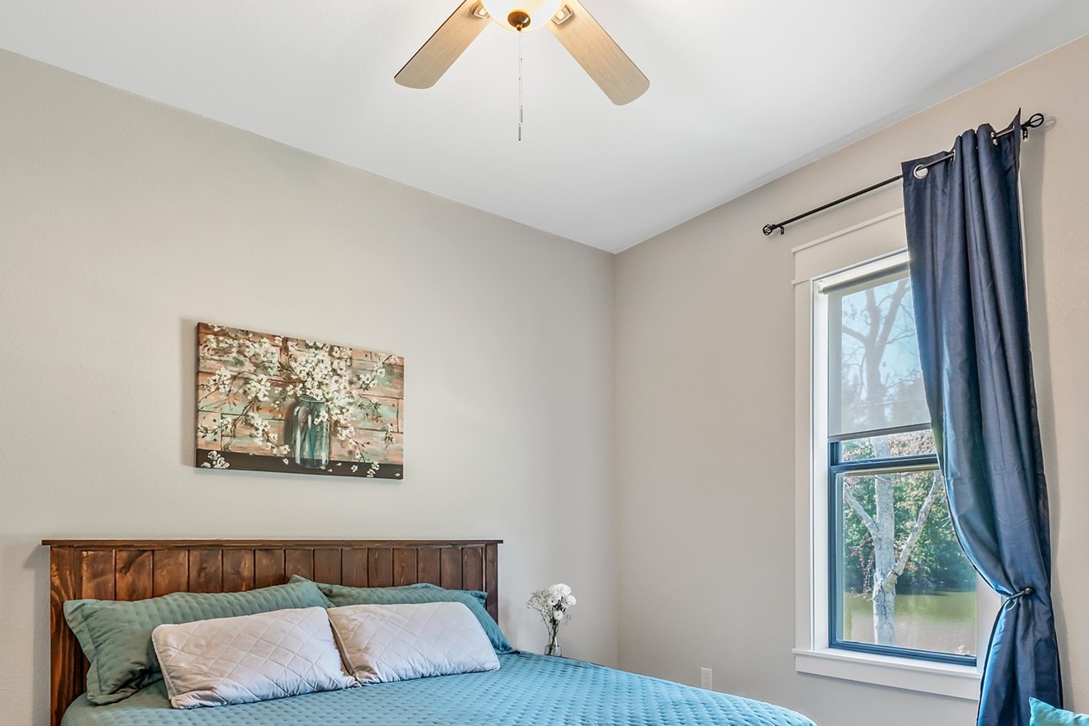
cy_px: 560
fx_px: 696
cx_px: 596
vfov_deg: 52.2
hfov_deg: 75.9
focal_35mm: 23
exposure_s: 1/5
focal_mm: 14
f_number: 8
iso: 800
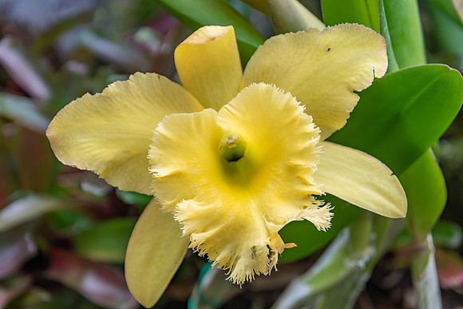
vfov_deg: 9.2
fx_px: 1930
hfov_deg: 13.7
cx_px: 232
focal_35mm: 150
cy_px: 154
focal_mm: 100
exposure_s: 1/250
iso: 500
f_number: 5
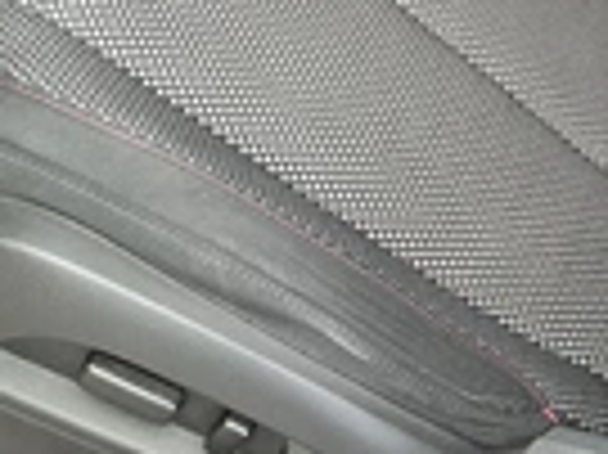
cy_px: -184
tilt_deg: -29.4
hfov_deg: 21.6
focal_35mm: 83
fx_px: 1457
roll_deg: -33.6
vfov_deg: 16.5
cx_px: 761
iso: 20
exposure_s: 1/122
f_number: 1.8
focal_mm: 3
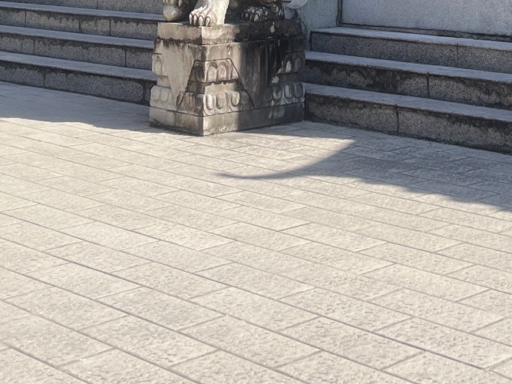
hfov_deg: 25.0
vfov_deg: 17.0
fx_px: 1153
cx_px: 295
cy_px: -204
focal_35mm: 78
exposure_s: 1/1776
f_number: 1.6
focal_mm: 5.1
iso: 50
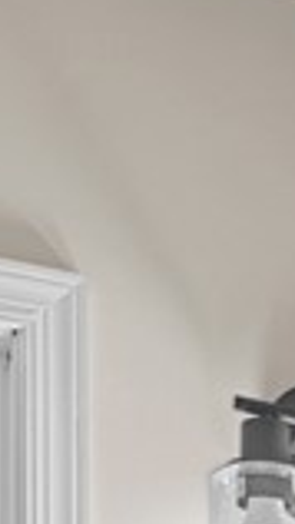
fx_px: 1695
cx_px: 605
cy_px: 1101
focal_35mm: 122
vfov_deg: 14.2
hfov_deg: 9.3
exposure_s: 1/10
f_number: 4
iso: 640
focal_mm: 17
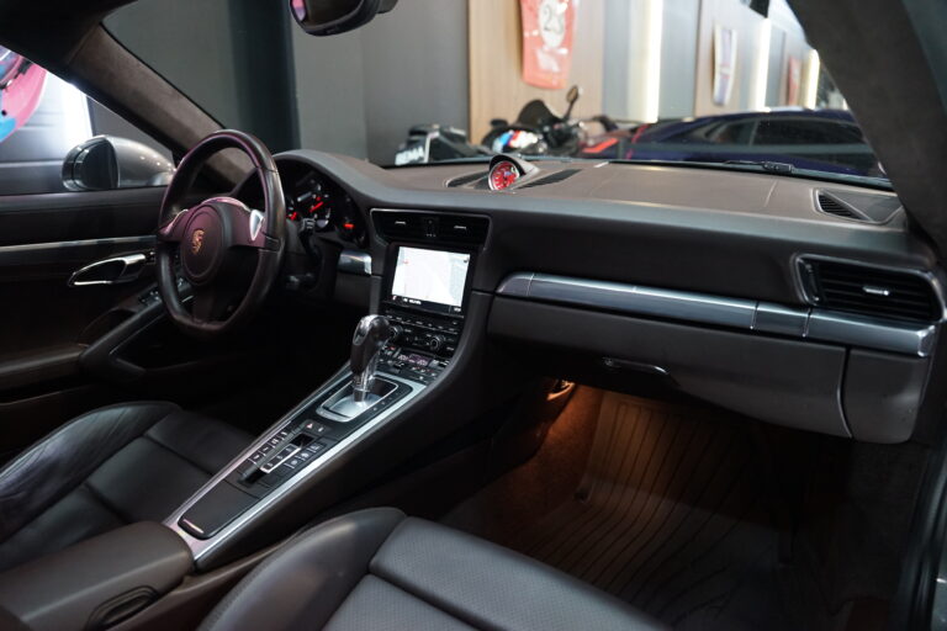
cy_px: 316
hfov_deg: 73.7
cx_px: 474
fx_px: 631
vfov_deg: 53.1
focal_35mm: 24
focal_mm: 24
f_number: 2.8
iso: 2500
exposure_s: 1/80
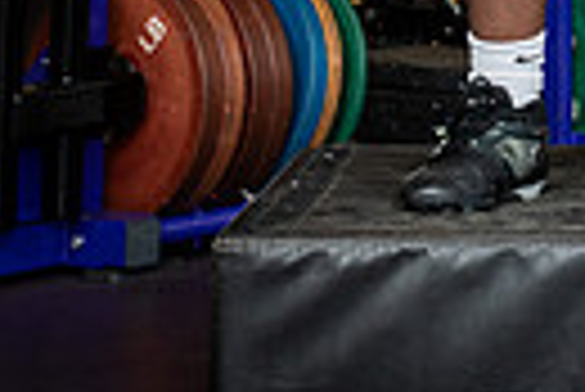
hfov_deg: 12.7
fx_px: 2587
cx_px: 634
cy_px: -568
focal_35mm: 159
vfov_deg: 8.0
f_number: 5.6
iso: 500
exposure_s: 1/250
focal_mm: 46
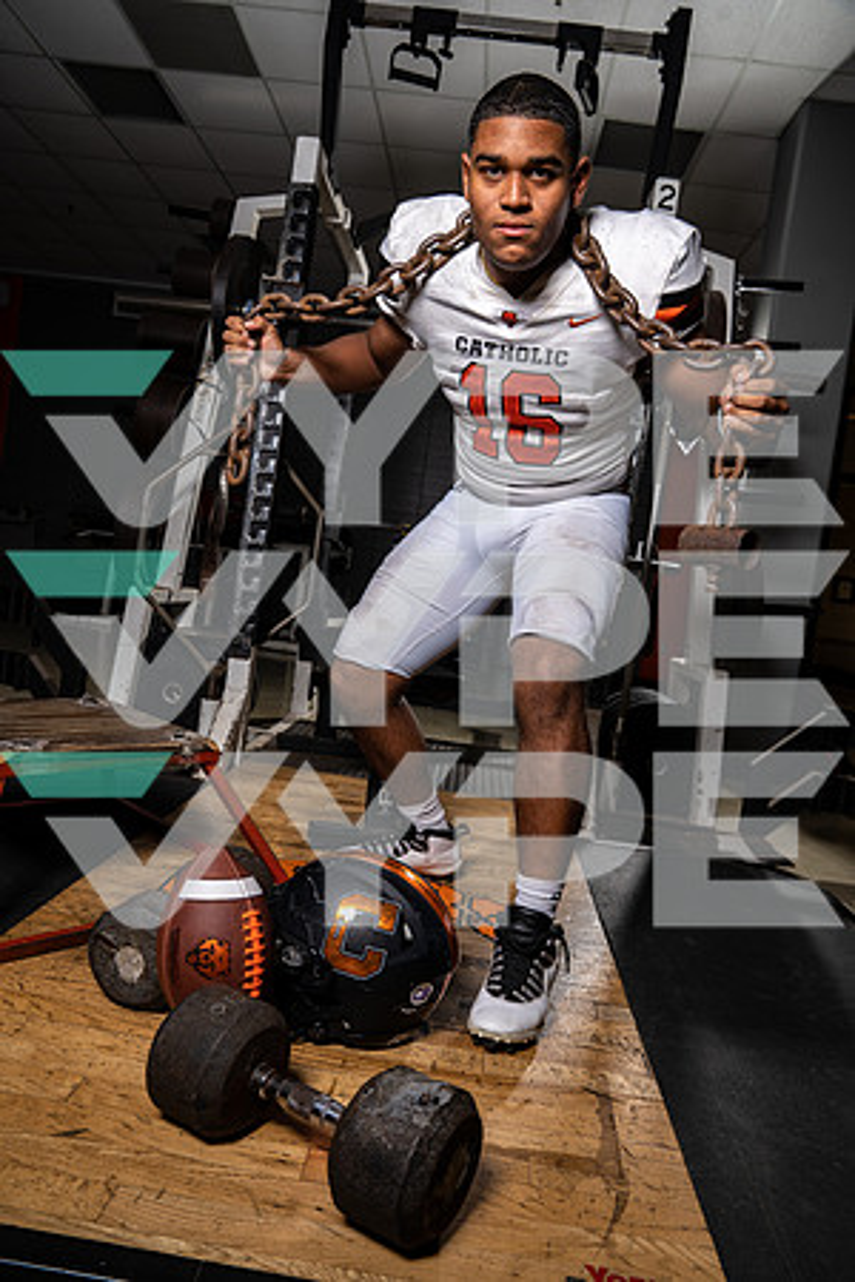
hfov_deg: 53.1
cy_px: 641
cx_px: 428
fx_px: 855
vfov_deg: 73.7
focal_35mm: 24
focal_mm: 24
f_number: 6.3
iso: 200
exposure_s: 1/250
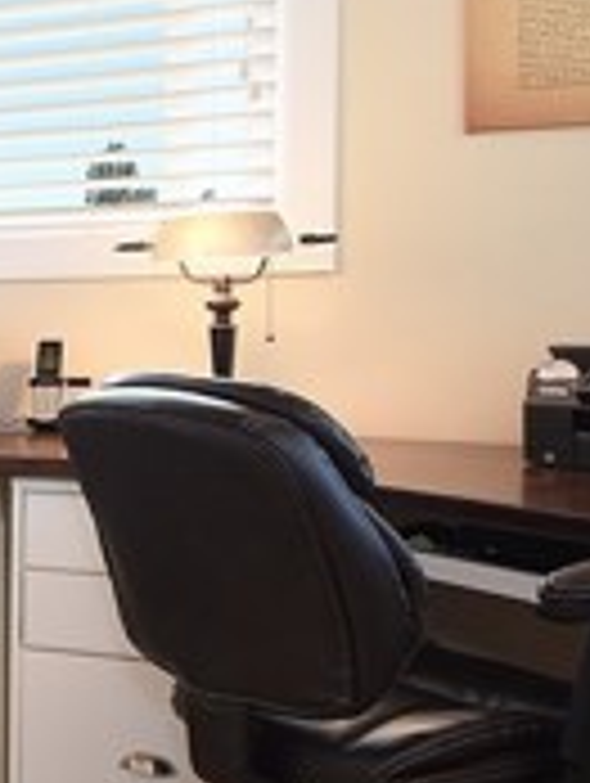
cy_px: 315
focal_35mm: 53
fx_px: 1202
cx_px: -329
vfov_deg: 36.0
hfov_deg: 22.1
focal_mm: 10
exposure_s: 1/20
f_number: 8
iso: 320
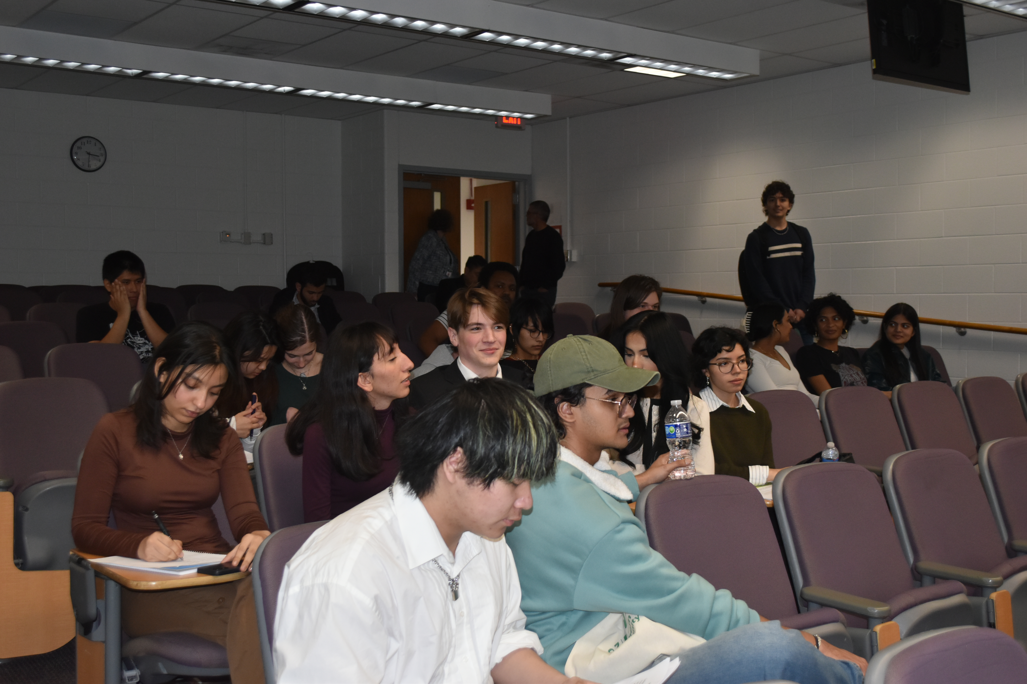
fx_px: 1198
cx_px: 514
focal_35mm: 42
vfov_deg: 31.9
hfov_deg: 46.4
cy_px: 342
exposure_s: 1/160
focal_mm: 28
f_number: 4.5
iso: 800
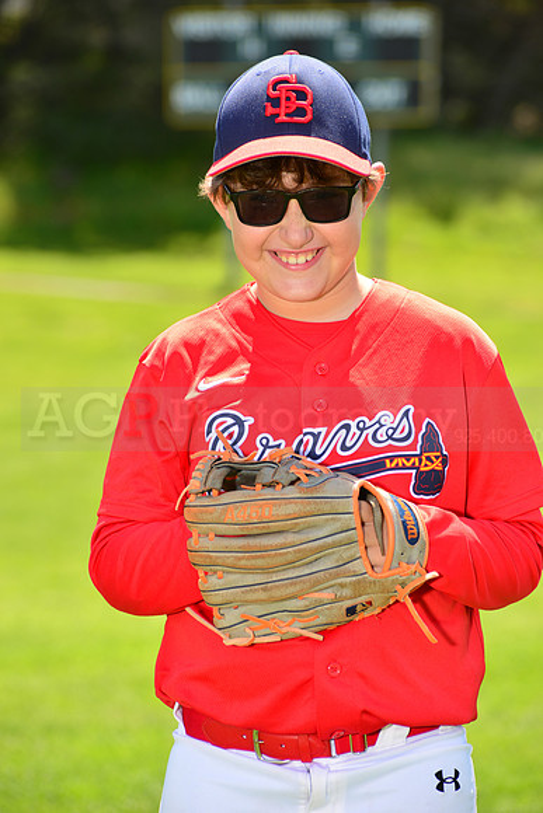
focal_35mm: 185
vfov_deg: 11.1
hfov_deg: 7.4
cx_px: 272
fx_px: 4183
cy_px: 406
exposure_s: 1/250
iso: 200
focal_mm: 185
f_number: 8
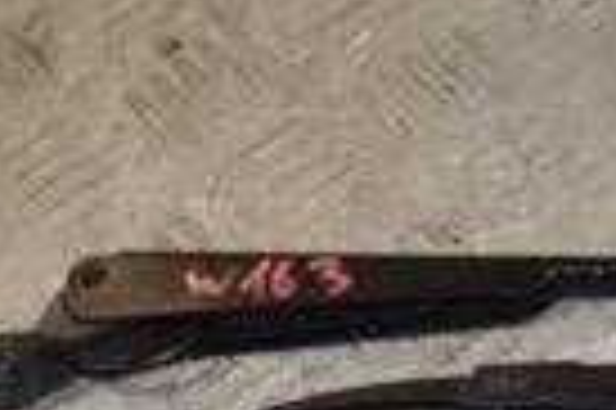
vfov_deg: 9.4
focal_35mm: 145
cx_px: 976
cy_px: 32
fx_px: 2478
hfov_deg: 13.2
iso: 800
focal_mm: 22
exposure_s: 1/200
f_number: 7.1
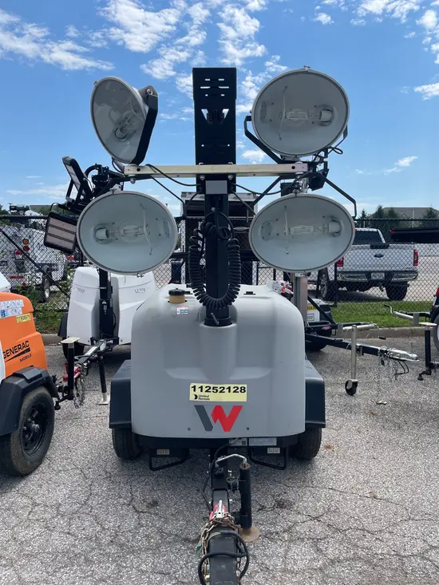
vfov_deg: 67.3
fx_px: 440
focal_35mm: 26
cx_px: 220
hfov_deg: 53.1
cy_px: 292
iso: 32
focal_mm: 4.2
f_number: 1.6
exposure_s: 1/3401
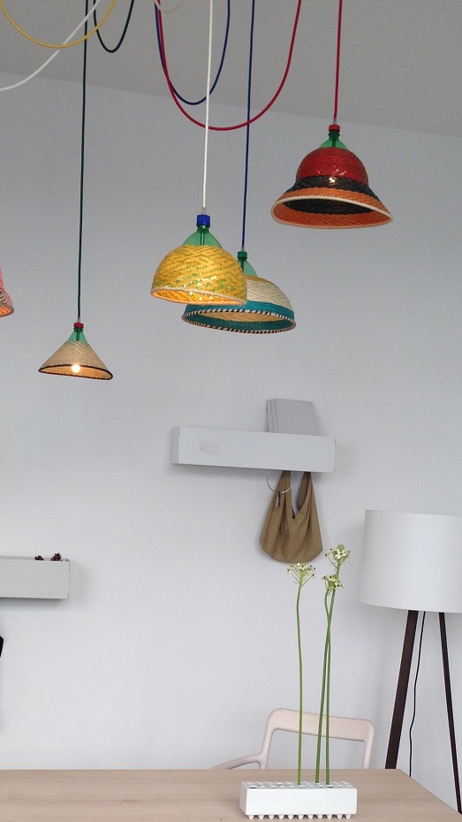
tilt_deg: -1.3
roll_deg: -2.5
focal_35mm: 58
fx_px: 1263
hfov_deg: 20.7
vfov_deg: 35.4
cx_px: 306
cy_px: 586
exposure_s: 1/146
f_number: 2.4
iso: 50
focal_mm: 4.12
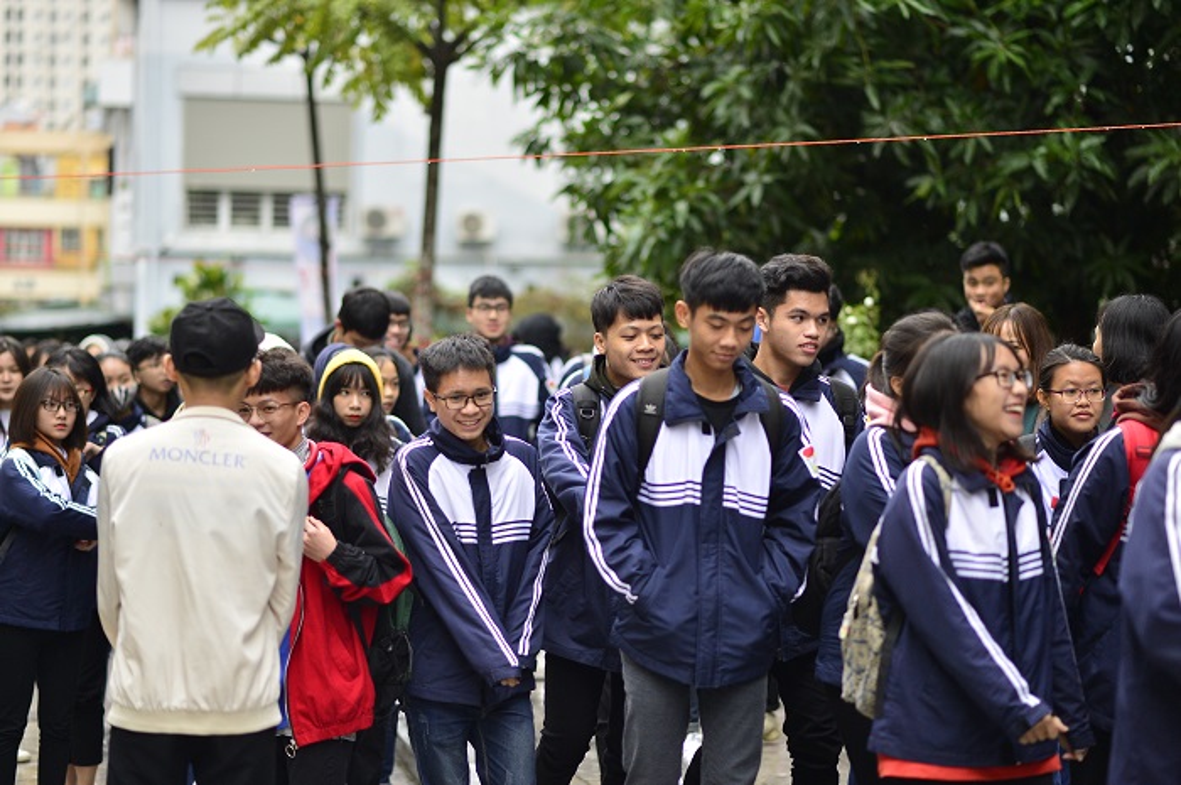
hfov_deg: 23.9
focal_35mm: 85
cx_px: 590
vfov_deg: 16.0
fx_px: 2785
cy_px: 392
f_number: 2
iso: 1250
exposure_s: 1/1600
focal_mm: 85
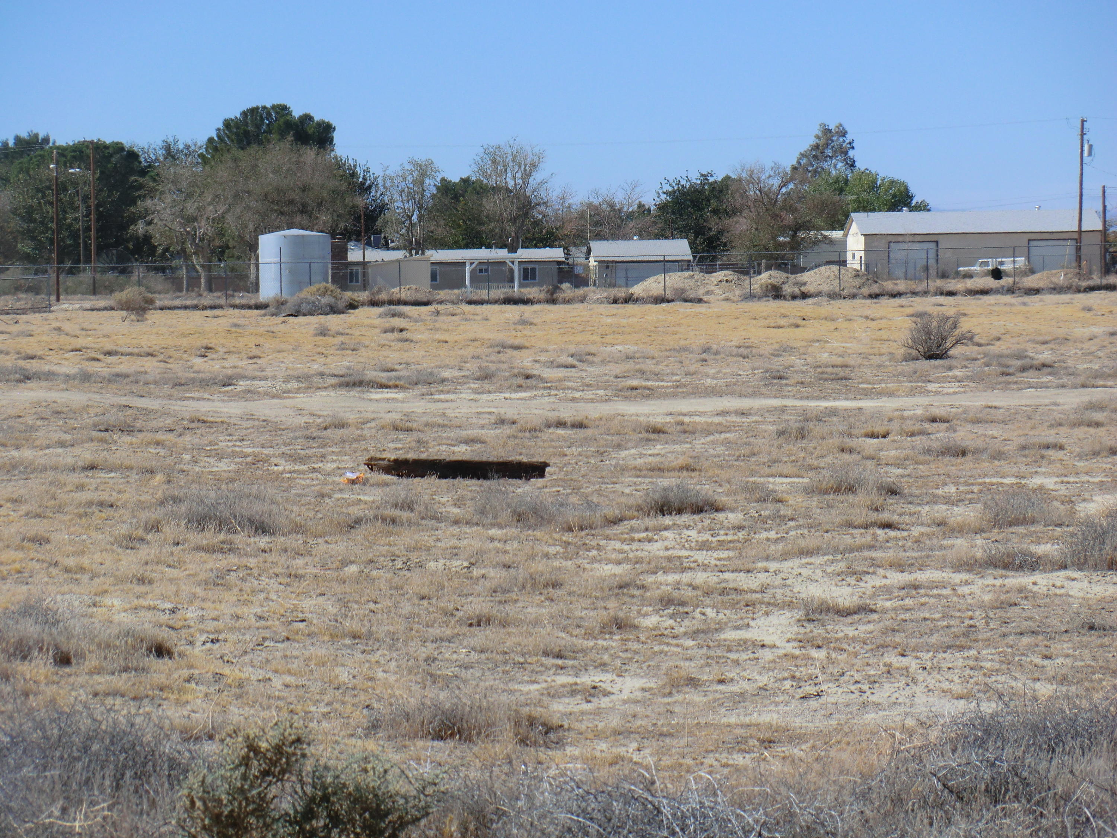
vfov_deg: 8.8
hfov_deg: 11.8
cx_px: 558
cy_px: 419
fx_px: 5421
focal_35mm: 168
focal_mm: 30.1
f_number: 4.8
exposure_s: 1/640
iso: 64
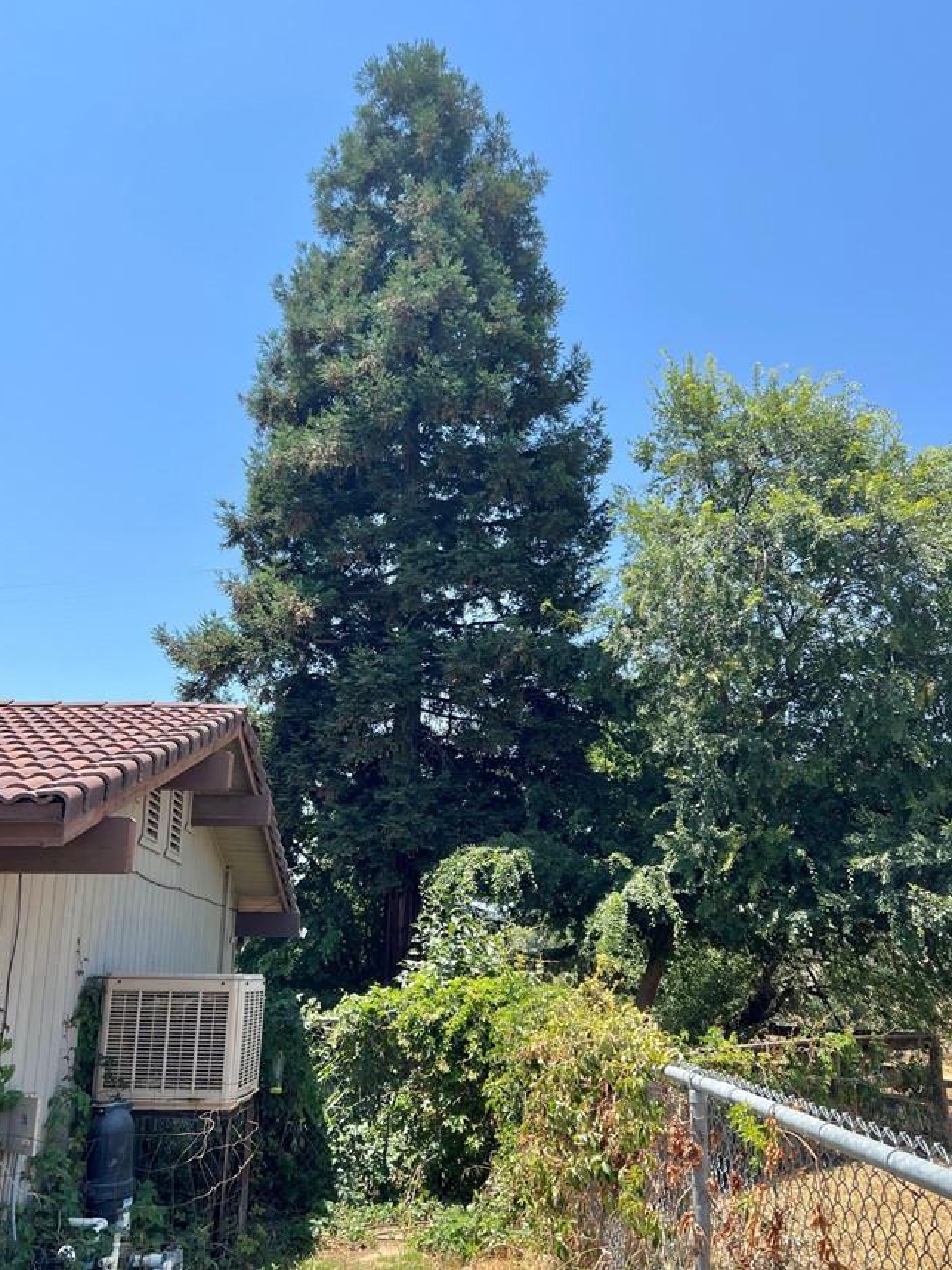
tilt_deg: +14.5
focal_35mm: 31
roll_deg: -0.1
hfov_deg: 45.4
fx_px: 1137
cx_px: 466
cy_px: 668
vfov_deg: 58.3
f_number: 1.5
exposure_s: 1/2457
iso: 50
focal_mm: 5.7
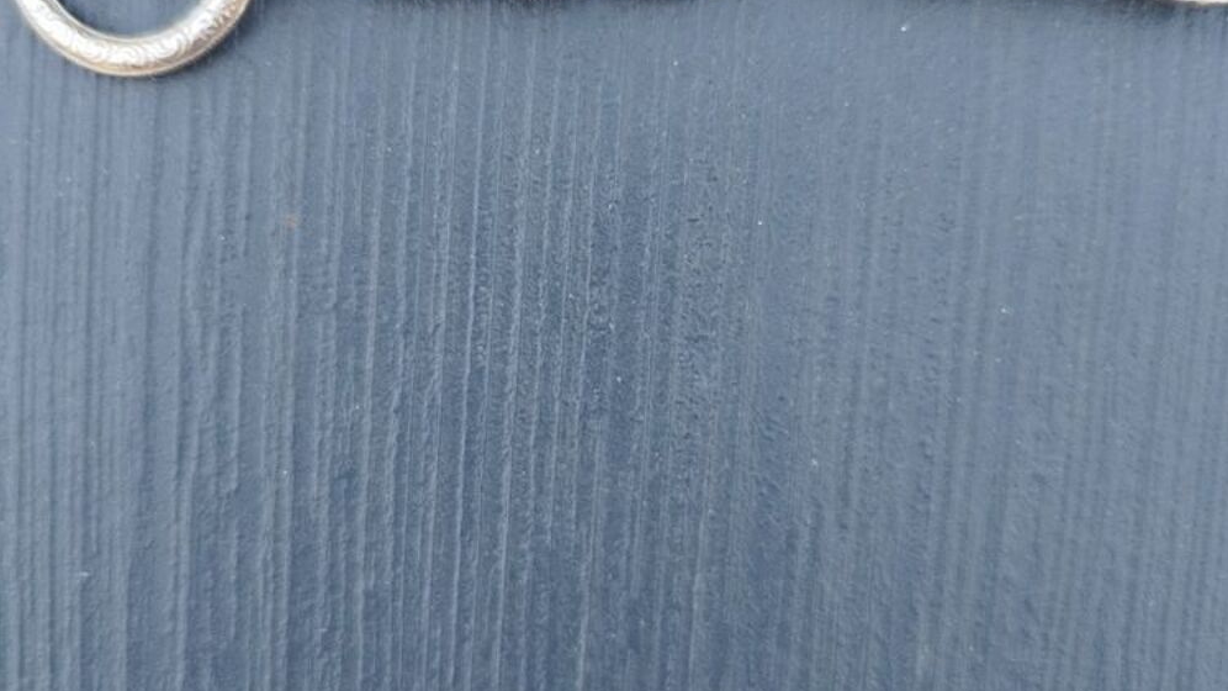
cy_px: 297
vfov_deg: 33.7
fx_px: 1140
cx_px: 615
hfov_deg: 56.6
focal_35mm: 35
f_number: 1.89
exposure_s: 1/50
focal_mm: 5.89
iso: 120
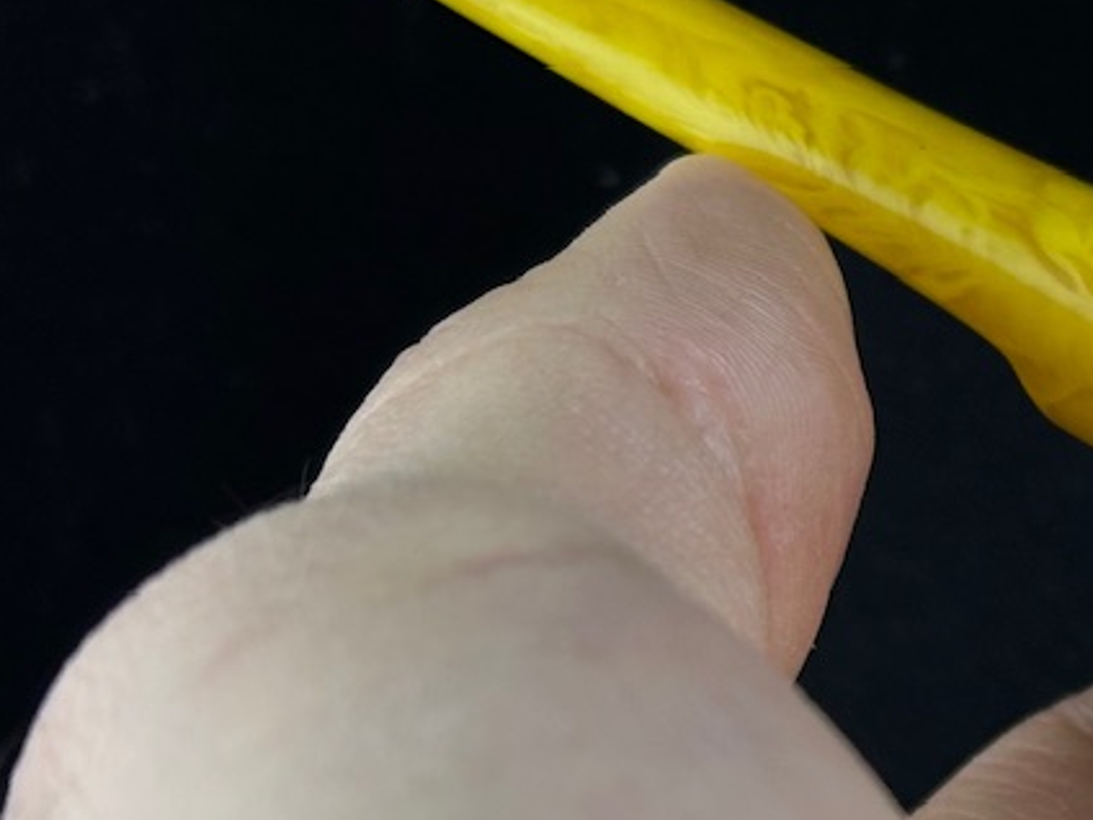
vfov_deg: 10.2
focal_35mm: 145
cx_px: 1634
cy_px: 583
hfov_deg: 12.9
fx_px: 4578
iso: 64
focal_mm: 6.86
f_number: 1.78
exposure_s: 1/546
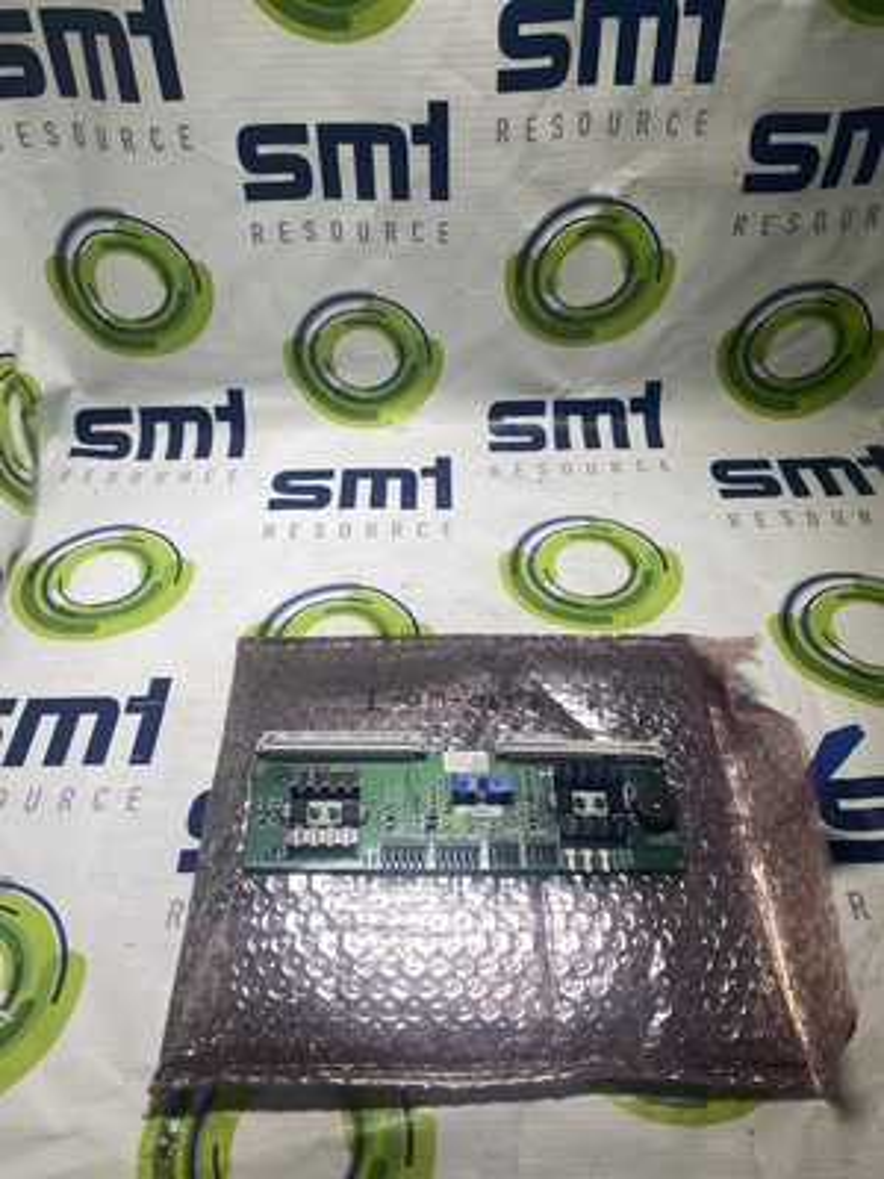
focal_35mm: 26
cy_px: 590
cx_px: 442
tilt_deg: -43.6
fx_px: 885
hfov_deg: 53.1
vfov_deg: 67.3
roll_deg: +2.8
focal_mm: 4.25
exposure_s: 1/147
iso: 32
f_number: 1.8
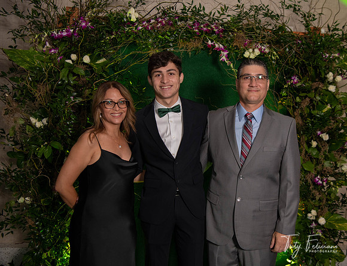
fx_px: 391
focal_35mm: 39
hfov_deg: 47.7
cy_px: 134
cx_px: 200
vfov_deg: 37.6
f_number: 4.5
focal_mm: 34
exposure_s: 1/60
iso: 800
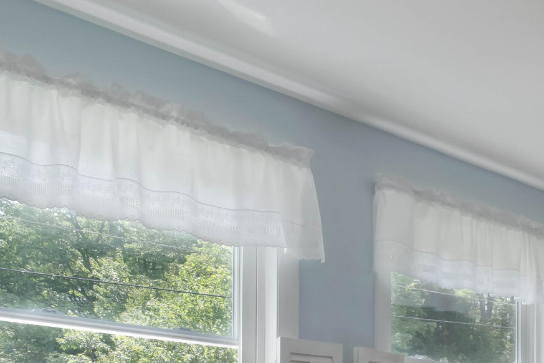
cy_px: 469
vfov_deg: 22.1
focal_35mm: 55
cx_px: 713
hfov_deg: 29.1
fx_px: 831
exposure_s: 1/500
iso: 800
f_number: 8
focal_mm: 16
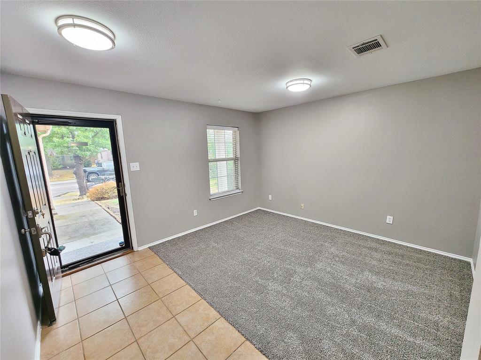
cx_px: 240
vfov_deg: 89.9
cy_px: 180
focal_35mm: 13
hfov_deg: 106.2
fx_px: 181
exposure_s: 1/60
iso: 200
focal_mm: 2.2
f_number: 2.2
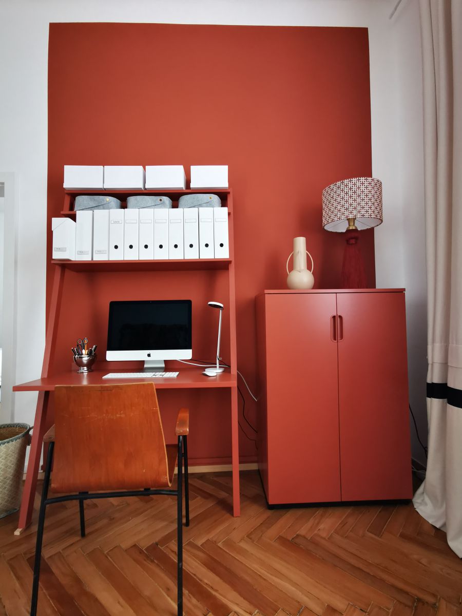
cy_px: 308
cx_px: 231
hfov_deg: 74.7
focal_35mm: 17
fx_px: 303
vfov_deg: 91.0
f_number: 2.2
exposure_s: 1/33.3
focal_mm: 2.26
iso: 200
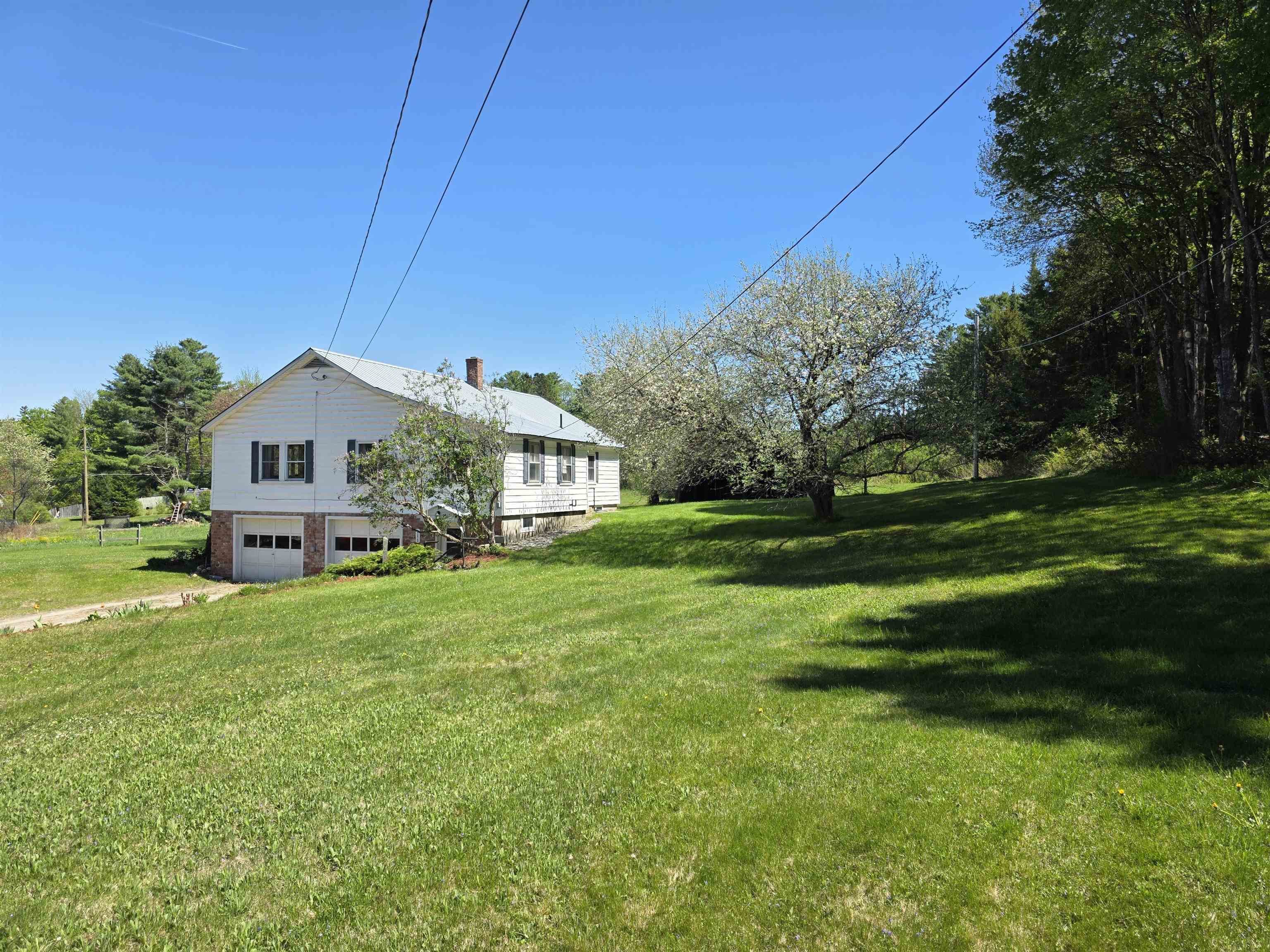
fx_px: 844
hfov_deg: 73.9
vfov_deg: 58.9
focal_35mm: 23
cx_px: 635
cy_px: 476
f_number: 1.7
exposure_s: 1/2969
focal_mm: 6.3
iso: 80
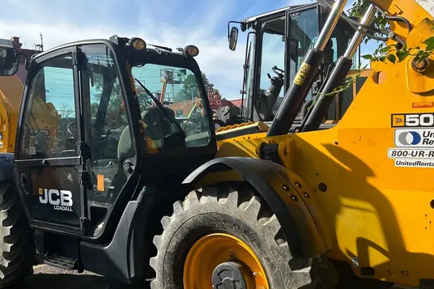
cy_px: 148
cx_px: 222
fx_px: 446
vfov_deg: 35.9
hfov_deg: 51.9
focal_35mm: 37
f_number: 1.5
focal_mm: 5.7
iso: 50
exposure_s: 1/2457
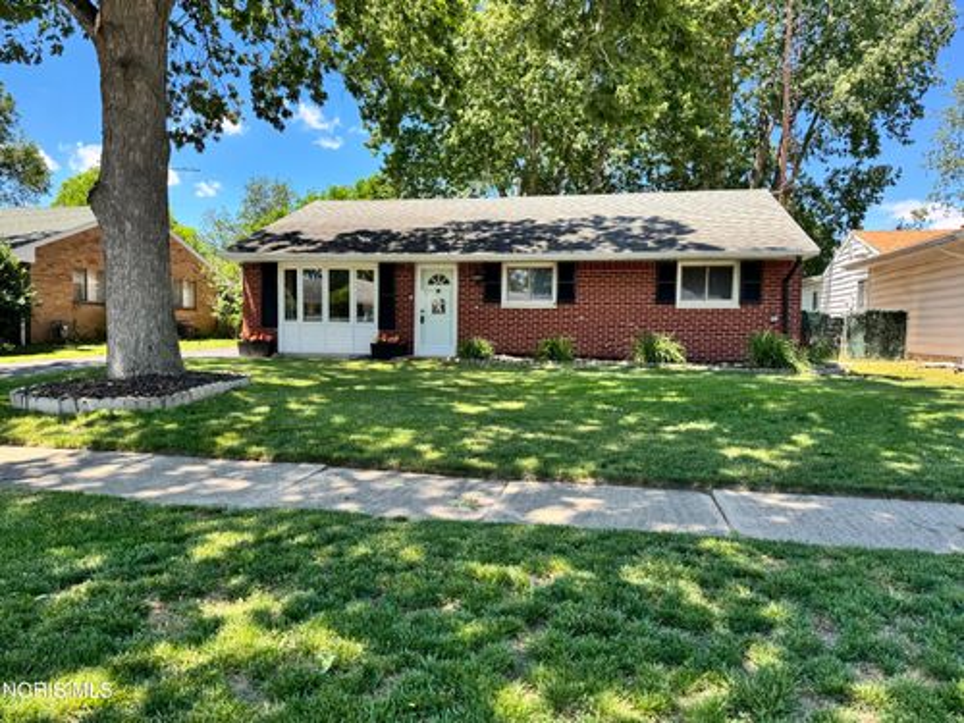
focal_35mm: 24
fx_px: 668
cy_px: 362
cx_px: 482
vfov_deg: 56.8
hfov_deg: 71.6
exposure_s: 1/842
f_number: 1.78
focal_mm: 6.76
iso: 80
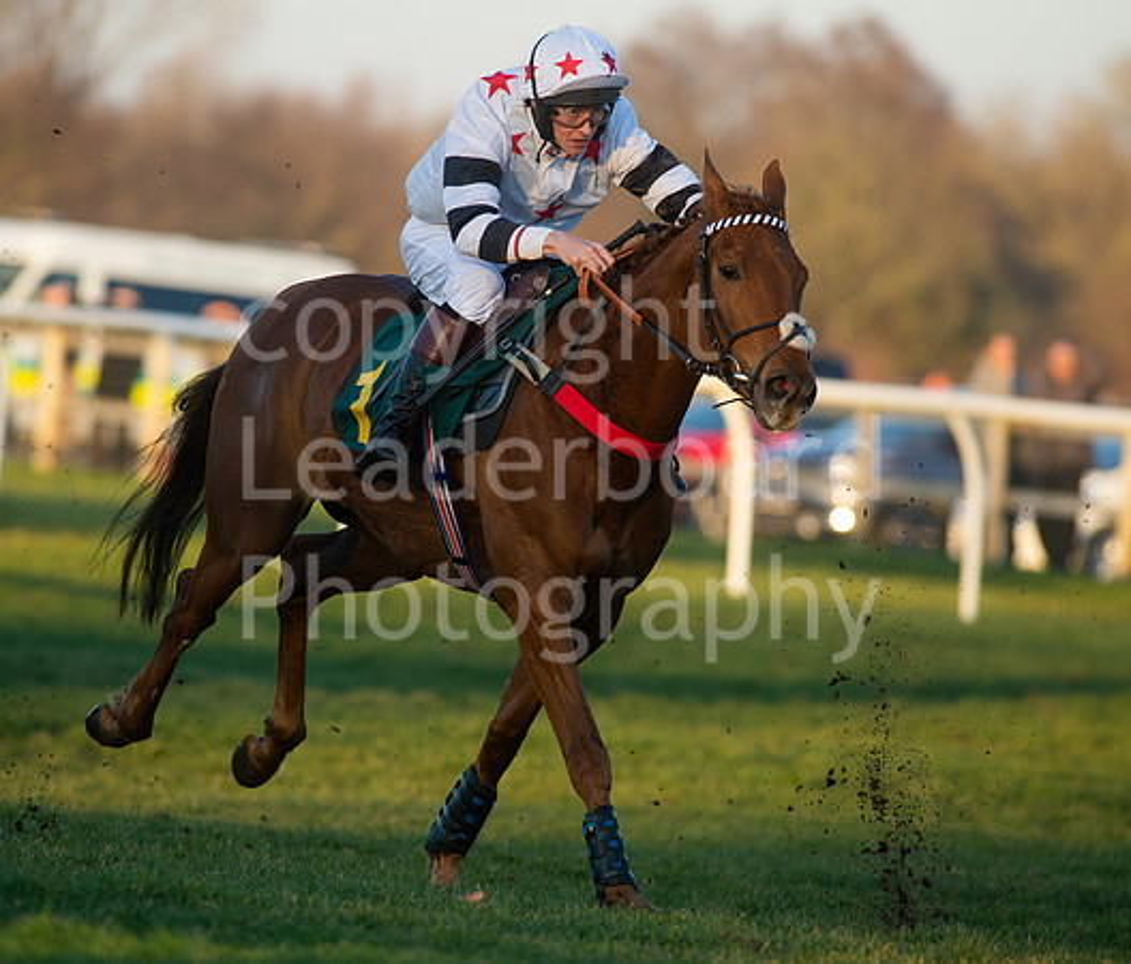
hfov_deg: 4.9
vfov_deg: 4.1
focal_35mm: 388
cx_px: 502
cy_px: 461
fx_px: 13328
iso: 1000
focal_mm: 300
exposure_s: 1/2000
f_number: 5.6
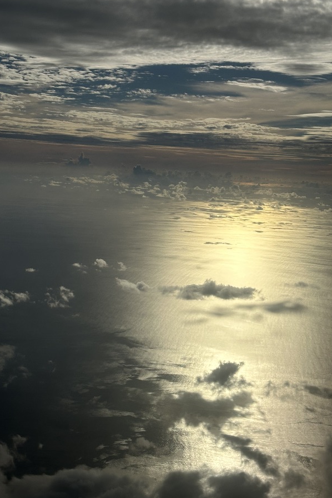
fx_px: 788
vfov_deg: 35.0
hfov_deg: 23.7
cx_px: 127
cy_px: 221
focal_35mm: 57
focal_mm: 6.86
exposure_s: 1/23256
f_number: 1.78
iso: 50
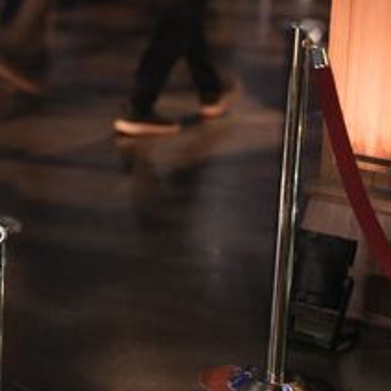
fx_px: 1572
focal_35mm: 123
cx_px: -557
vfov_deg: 14.0
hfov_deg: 11.6
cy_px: 1
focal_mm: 16
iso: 1250
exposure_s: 1/20
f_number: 4
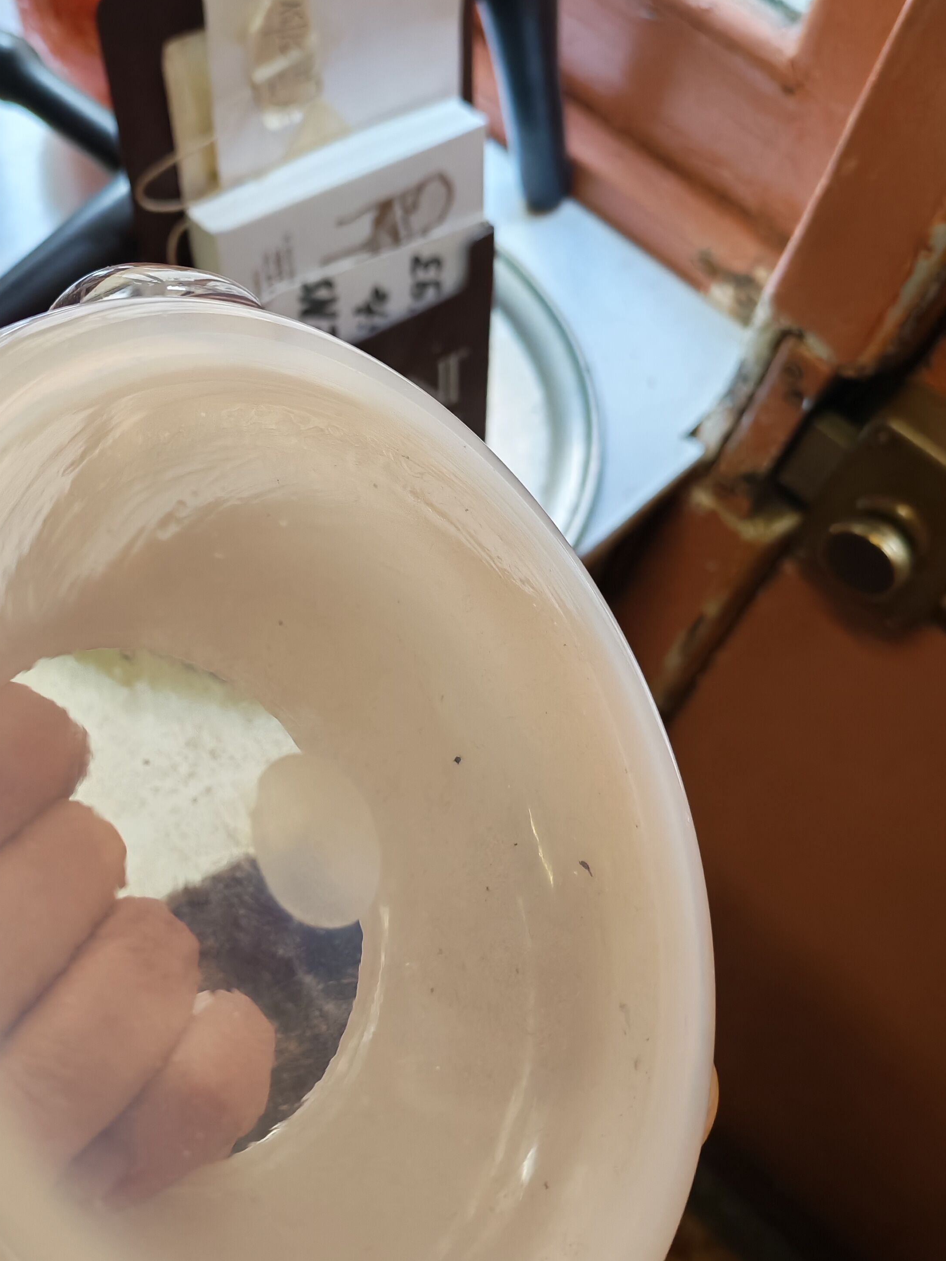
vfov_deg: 48.8
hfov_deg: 37.2
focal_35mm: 38
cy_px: 716
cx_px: 286
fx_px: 1384
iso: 640
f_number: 1.9
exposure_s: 1/100
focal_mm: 6.12
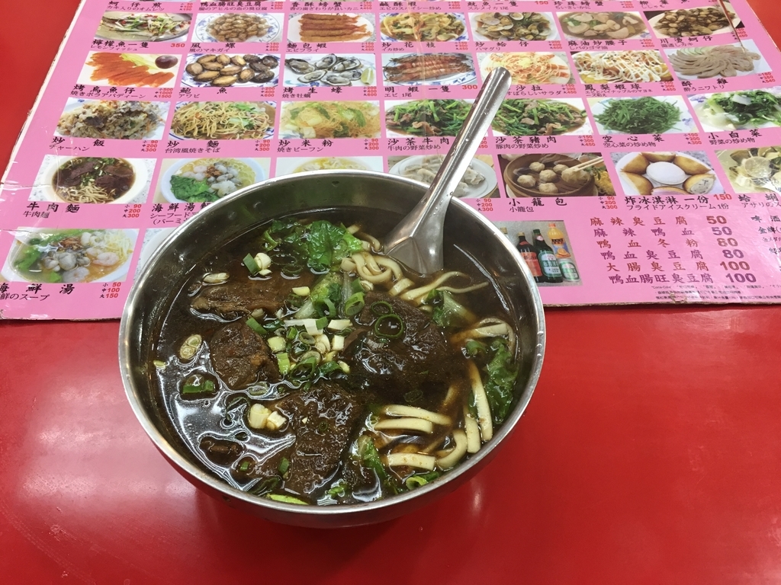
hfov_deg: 61.7
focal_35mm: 29
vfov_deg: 48.2
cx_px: 390
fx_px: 654
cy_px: 292
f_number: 2.2
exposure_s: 1/30
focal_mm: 4.15
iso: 40
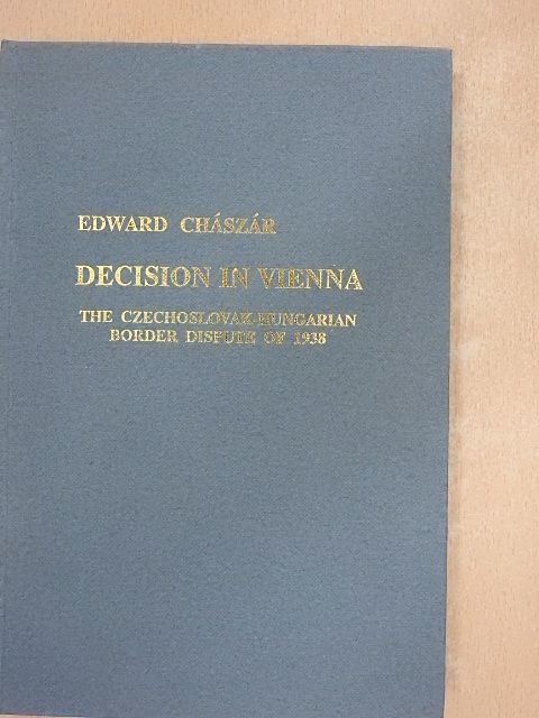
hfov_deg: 36.0
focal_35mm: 40
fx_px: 830
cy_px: 359
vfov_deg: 46.8
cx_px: 270
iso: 1600
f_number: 3.8
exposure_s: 1/80
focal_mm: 7.2
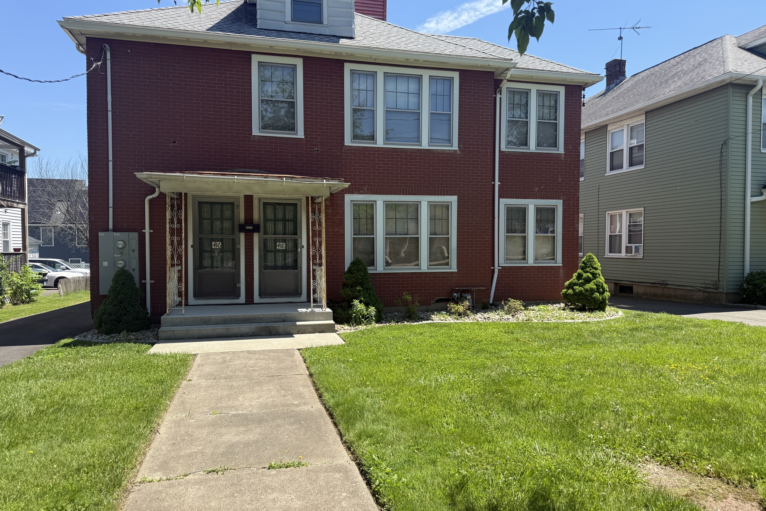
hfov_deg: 71.5
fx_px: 532
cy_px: 261
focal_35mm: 25
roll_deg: +0.0
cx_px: 383
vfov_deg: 51.3
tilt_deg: -0.5
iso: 80
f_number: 1.78
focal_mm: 6.76
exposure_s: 1/2110
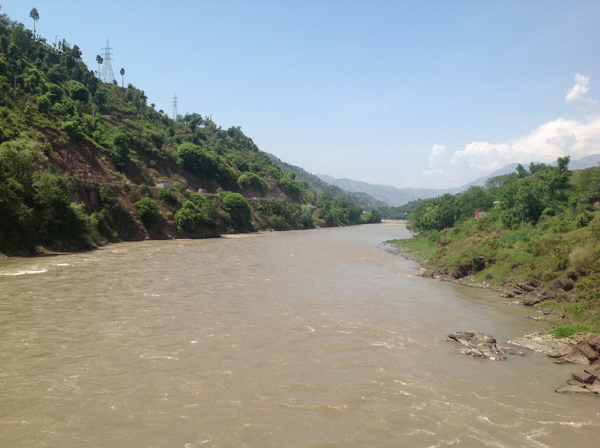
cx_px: 300
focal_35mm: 35
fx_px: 606
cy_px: 224
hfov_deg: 52.7
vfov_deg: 40.6
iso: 80
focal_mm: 4.28
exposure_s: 1/2160
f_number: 2.4
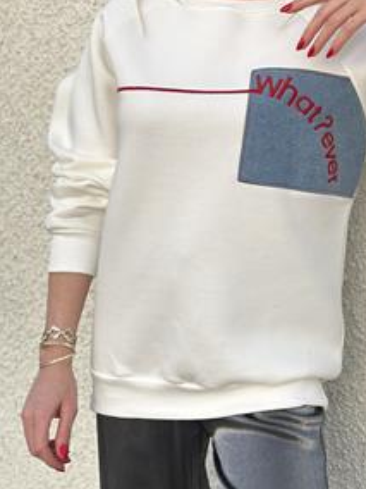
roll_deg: -3.4
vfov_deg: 22.1
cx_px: 251
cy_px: 141
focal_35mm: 88
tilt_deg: -7.8
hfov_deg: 16.7
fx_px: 1241
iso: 80
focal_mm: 6.86
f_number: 1.78
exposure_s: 1/681
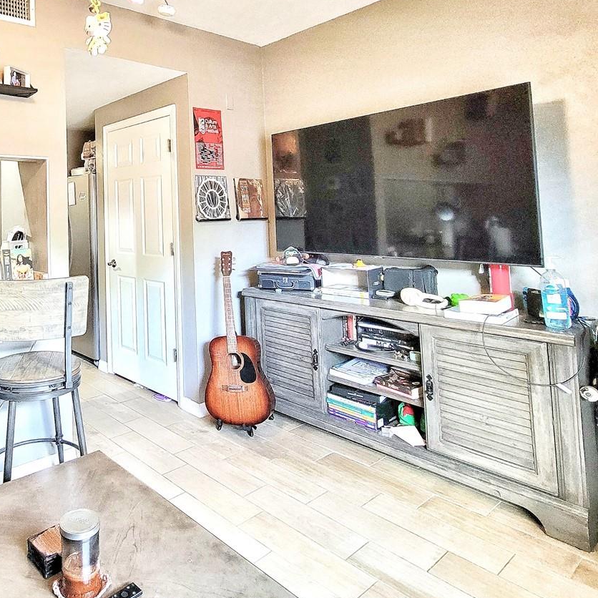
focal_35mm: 22
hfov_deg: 63.4
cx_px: 117
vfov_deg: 68.2
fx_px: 430
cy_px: 213
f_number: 2.2
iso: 640
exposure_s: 1/30
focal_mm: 2.2
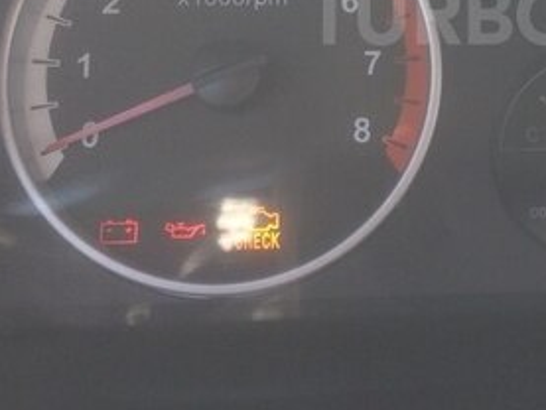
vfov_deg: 20.7
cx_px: 509
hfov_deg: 27.0
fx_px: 1089
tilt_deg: -17.9
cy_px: 15
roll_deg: -0.4
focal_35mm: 69
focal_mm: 4.15
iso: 50
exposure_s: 1/100
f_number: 2.2
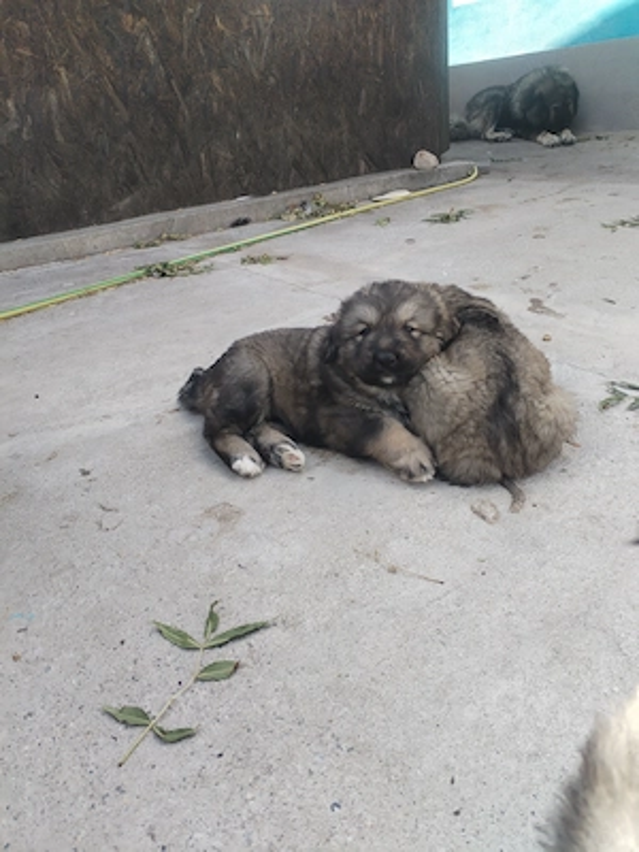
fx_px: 640
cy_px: 426
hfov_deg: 53.1
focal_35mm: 26
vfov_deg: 67.3
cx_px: 320
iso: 120
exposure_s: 1/413
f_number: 1.8
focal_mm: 4.75
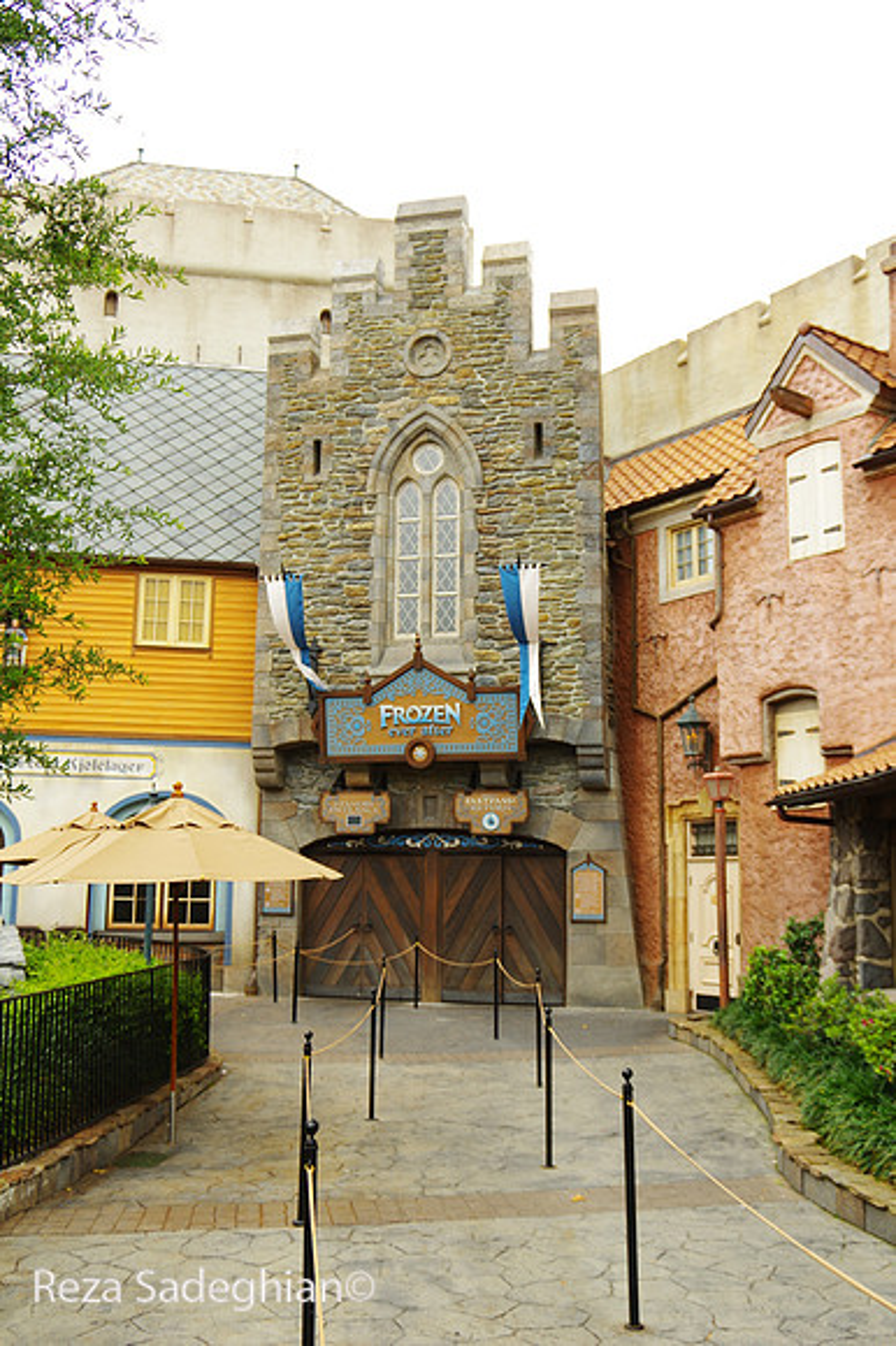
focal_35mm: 33
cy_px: 673
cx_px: 448
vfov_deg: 57.3
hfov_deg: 39.9
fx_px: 1233
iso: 100
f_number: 3.5
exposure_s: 1/100
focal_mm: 22
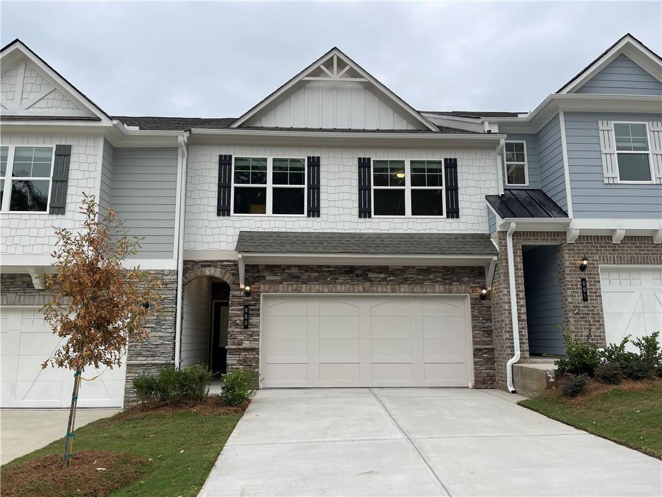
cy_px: 248
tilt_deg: +9.9
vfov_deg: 54.9
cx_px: 331
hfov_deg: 69.4
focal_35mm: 25
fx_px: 478
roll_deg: +0.3
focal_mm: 5.1
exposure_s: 1/486
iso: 32
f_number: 1.6
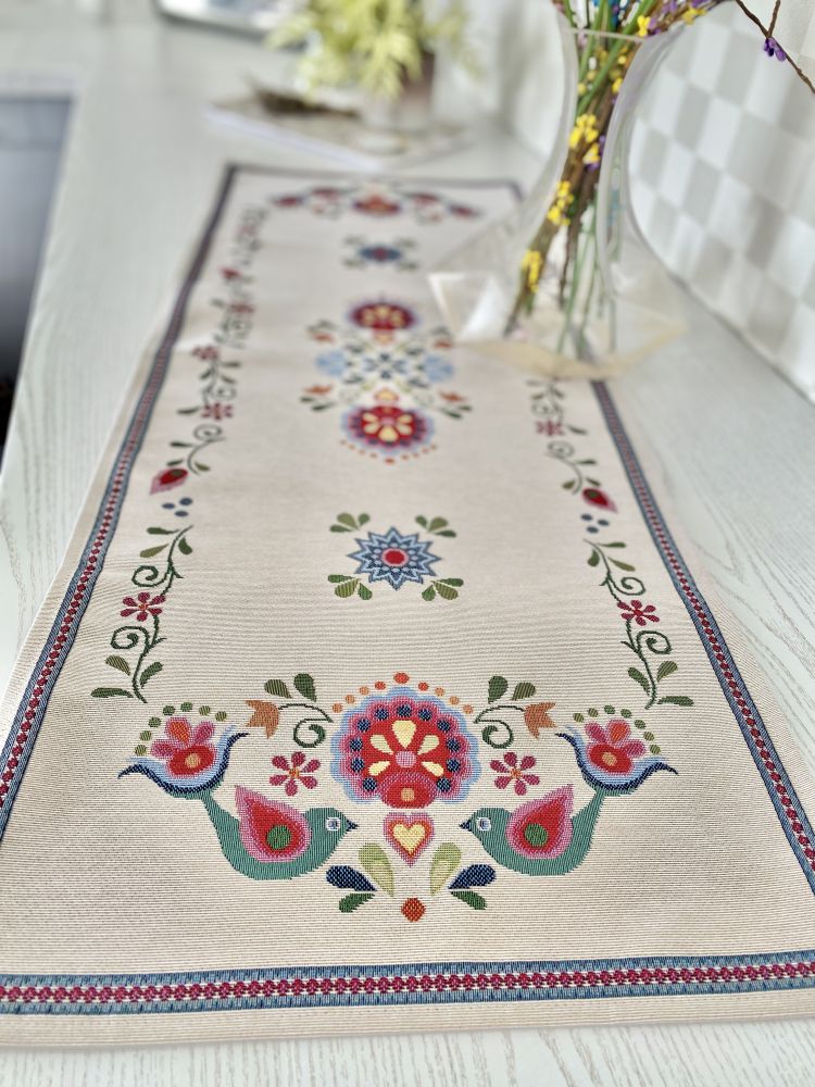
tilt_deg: -38.9
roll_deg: -6.6
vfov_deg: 67.3
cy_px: 544
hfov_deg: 53.1
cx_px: 408
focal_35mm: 26
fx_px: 816
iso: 100
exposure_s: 1/121
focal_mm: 4.25
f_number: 1.8
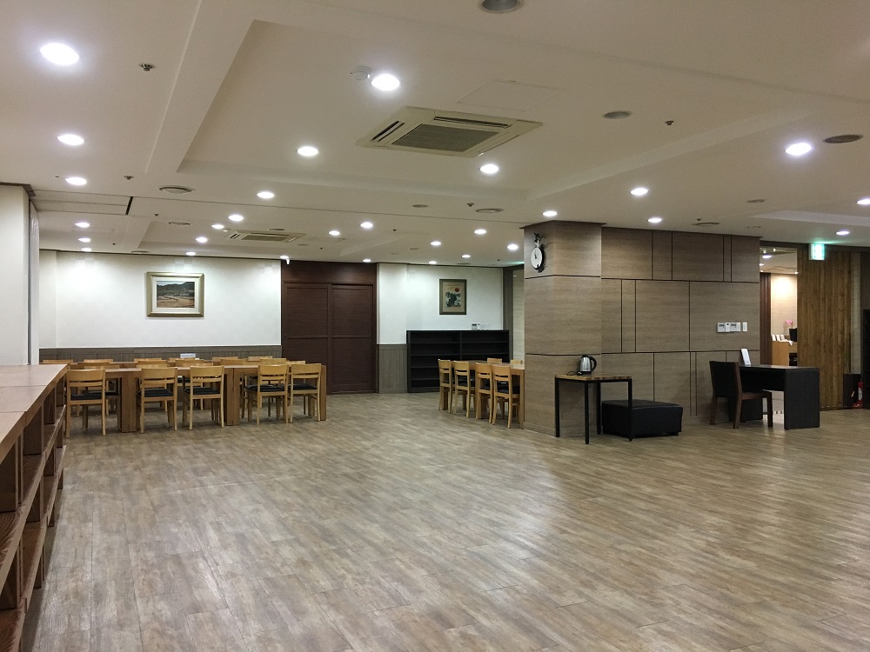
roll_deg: -0.2
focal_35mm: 29
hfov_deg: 61.7
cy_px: 326
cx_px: 435
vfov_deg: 48.2
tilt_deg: +1.5
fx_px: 729
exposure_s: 1/30
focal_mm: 4.15
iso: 160
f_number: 2.2
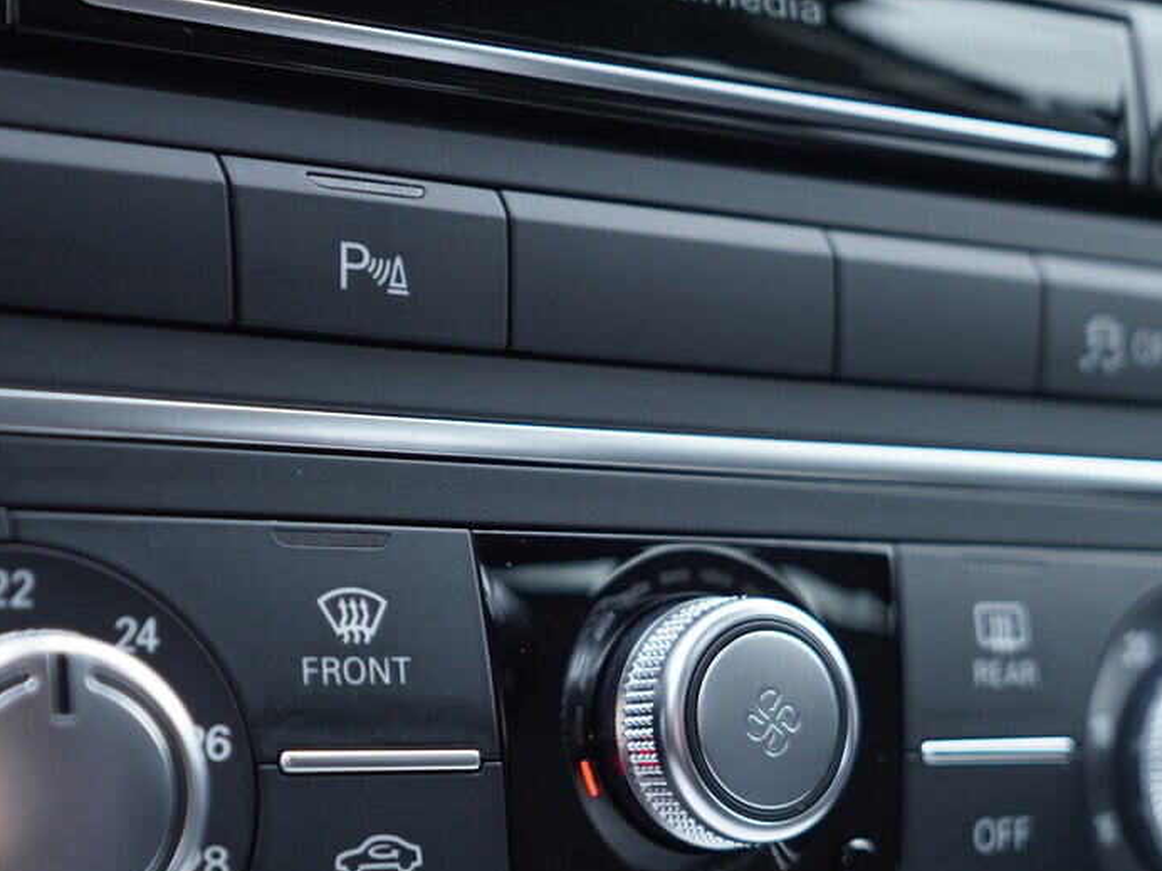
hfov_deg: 27.0
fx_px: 2417
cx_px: 505
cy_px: 722
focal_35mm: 72
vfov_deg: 20.2
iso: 500
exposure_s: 1/40
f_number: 2.8
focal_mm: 24
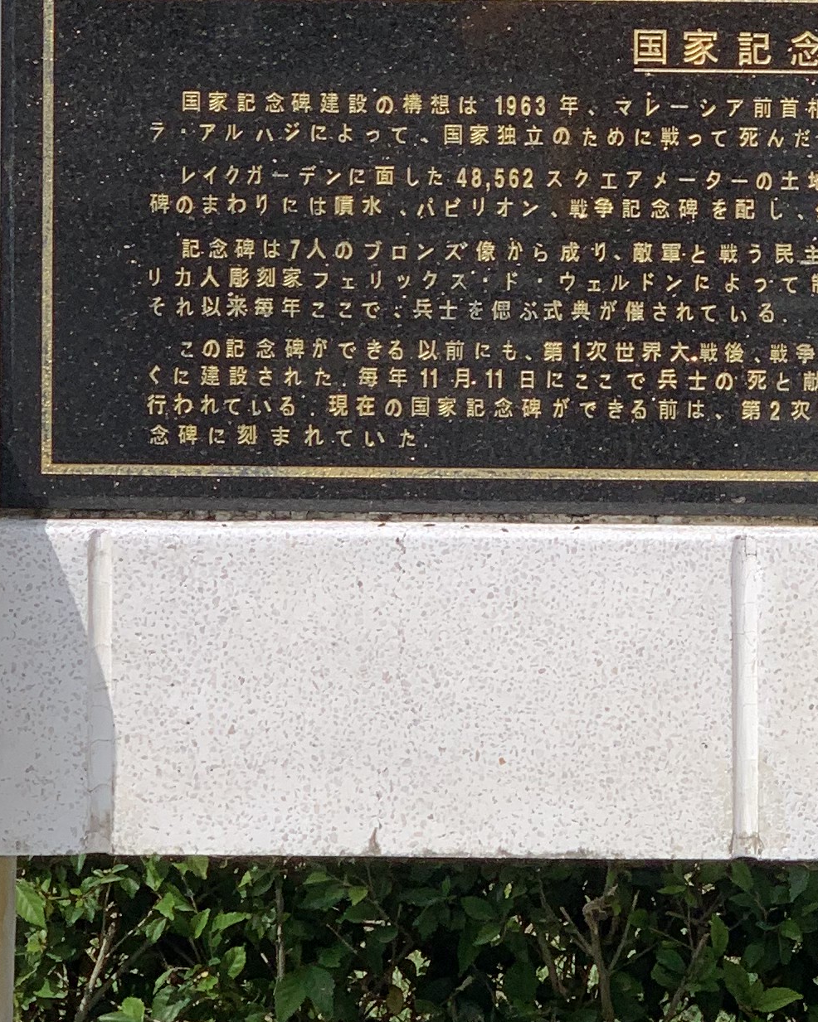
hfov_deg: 9.3
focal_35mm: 166
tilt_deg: -1.5
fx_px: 5025
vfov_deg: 11.5
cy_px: 45
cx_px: 731
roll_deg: -0.2
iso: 16
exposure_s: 1/1916
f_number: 2.4
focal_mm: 6
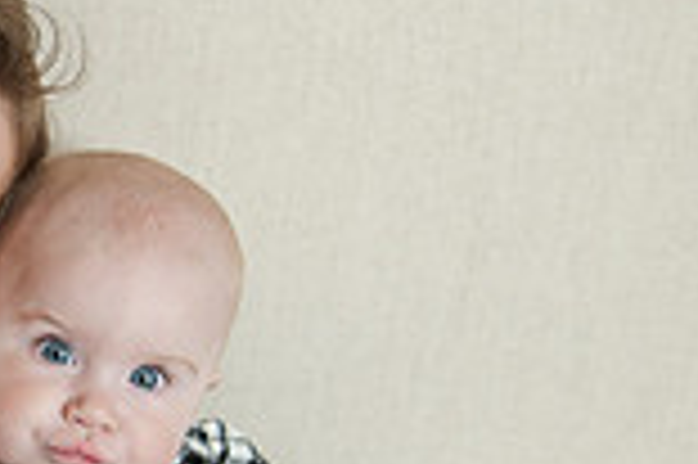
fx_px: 2615
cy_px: 417
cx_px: -410
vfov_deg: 10.1
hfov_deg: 14.1
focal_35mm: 135
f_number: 5.6
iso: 400
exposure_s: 1/200
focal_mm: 36
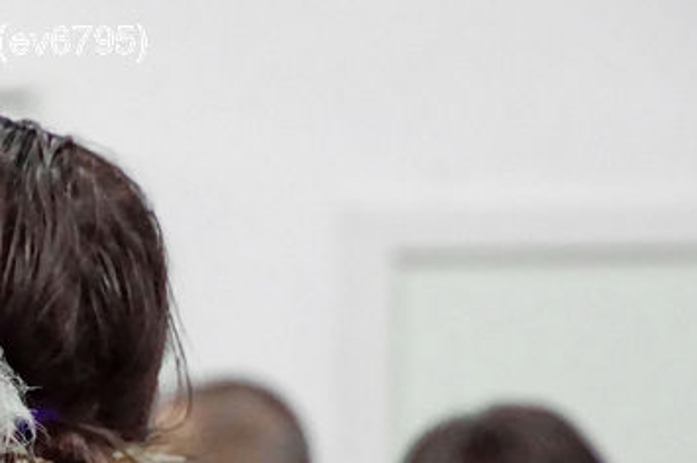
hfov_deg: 4.2
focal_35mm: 495
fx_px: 9575
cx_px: 49
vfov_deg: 2.8
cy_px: 582
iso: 6400
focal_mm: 130
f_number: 5.6
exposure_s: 1/160
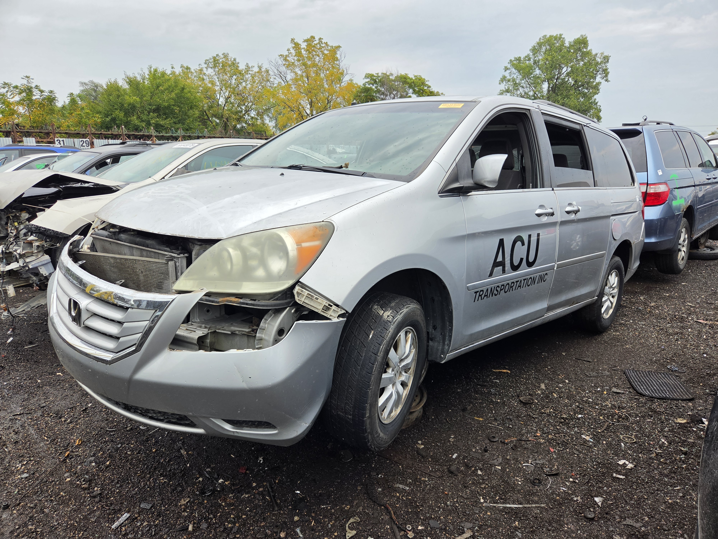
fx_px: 477
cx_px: 359
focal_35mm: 23
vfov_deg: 58.9
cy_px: 270
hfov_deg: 73.9
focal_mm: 5.4
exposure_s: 1/742
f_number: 1.8
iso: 80
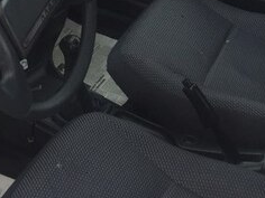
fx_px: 620
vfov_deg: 17.0
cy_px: -71
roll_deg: -2.6
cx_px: 38
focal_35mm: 81
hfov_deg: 23.6
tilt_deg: -21.2
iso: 32
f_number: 2.2
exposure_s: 1/638
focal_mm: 4.15
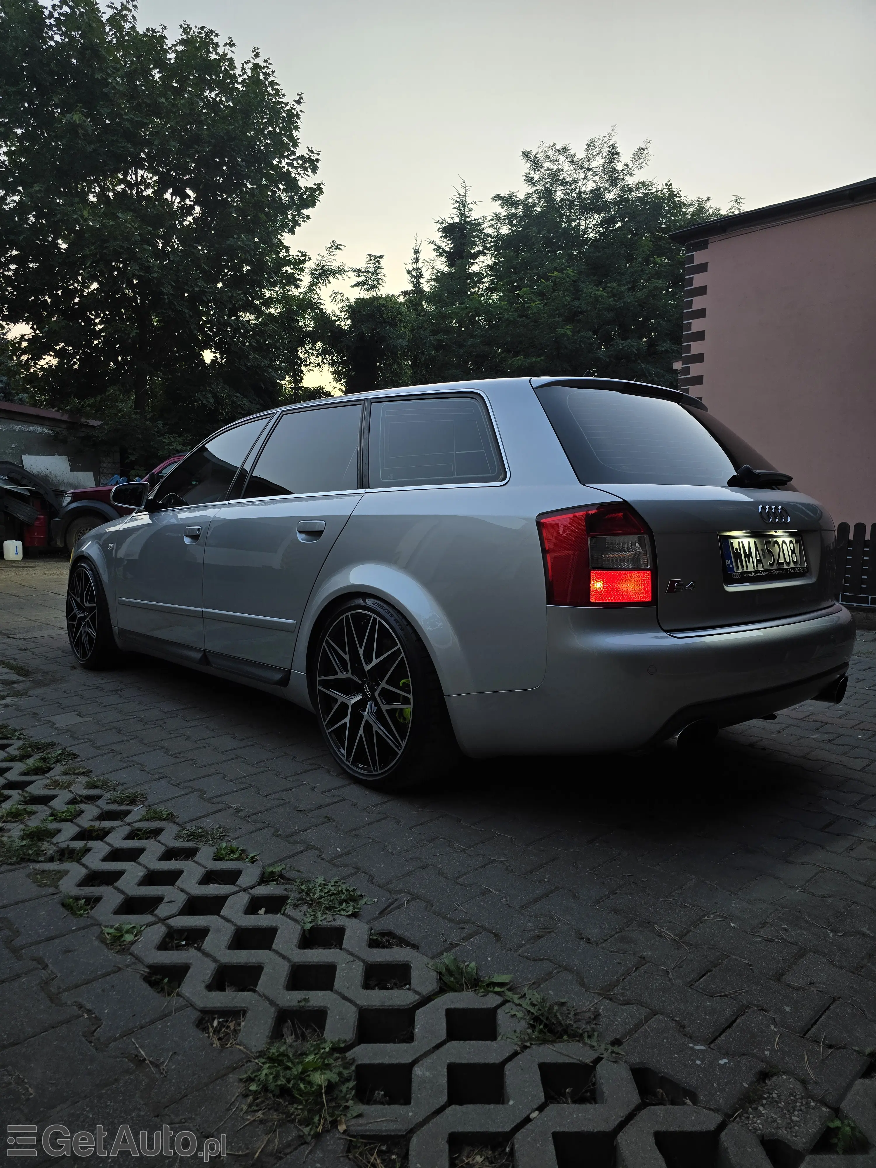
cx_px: 438
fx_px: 776
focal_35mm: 23
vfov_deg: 73.9
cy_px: 584
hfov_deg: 58.9
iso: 64
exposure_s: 1/180
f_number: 1.7
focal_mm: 6.3
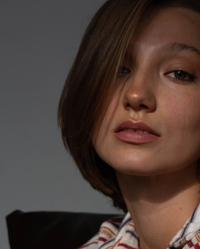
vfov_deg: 11.6
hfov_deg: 9.3
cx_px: 128
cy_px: 211
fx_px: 1228
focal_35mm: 166
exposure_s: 1/250
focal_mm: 50
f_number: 6.3
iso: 100
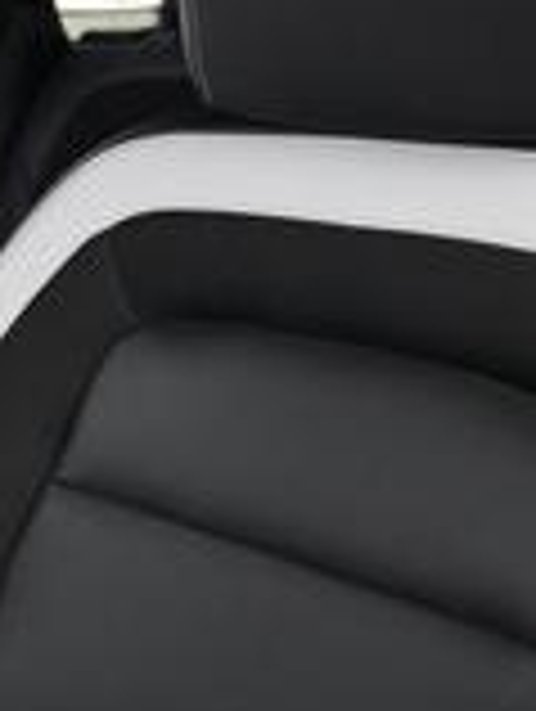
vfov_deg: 29.2
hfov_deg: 18.1
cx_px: -401
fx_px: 1359
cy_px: 441
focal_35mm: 66
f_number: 4
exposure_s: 1/60
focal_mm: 17
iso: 12800
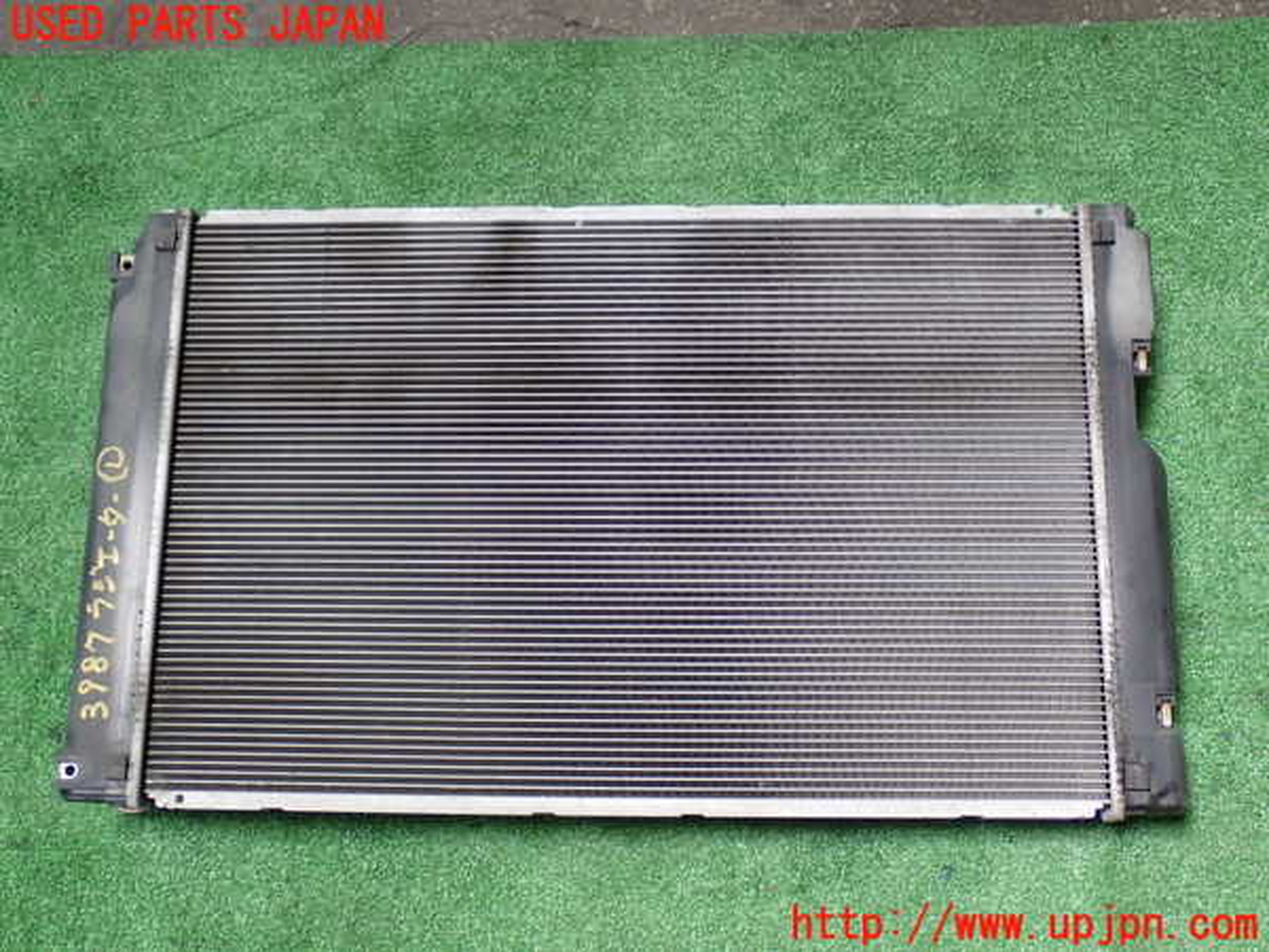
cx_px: 634
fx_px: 1613
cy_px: 476
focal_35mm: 44
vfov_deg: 32.9
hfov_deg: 42.9
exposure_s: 1/50
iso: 200
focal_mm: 7.84
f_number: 2.9
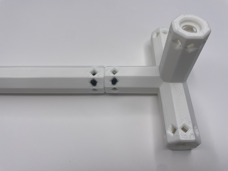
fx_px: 171
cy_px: 86
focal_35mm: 26
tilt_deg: -56.5
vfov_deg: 53.1
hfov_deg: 67.3
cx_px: 114
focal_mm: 4.2
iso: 32
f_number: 1.6
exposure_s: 1/1742
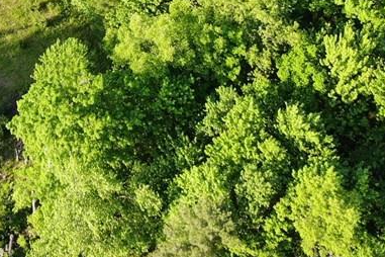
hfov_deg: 29.2
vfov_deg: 18.8
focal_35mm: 67
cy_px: -76
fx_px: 716
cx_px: 61
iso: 110
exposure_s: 1/176
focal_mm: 4.5
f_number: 2.8
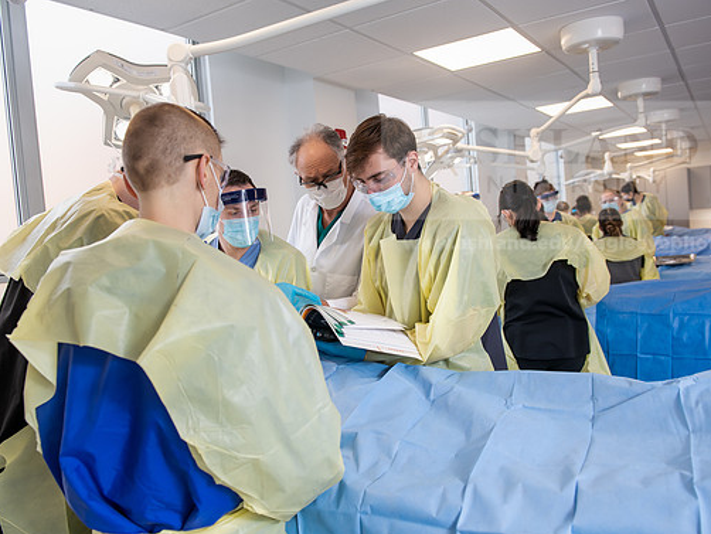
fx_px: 616
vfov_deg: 46.8
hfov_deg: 59.9
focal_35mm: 30
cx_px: 339
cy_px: 273
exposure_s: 1/200
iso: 400
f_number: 4
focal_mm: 27
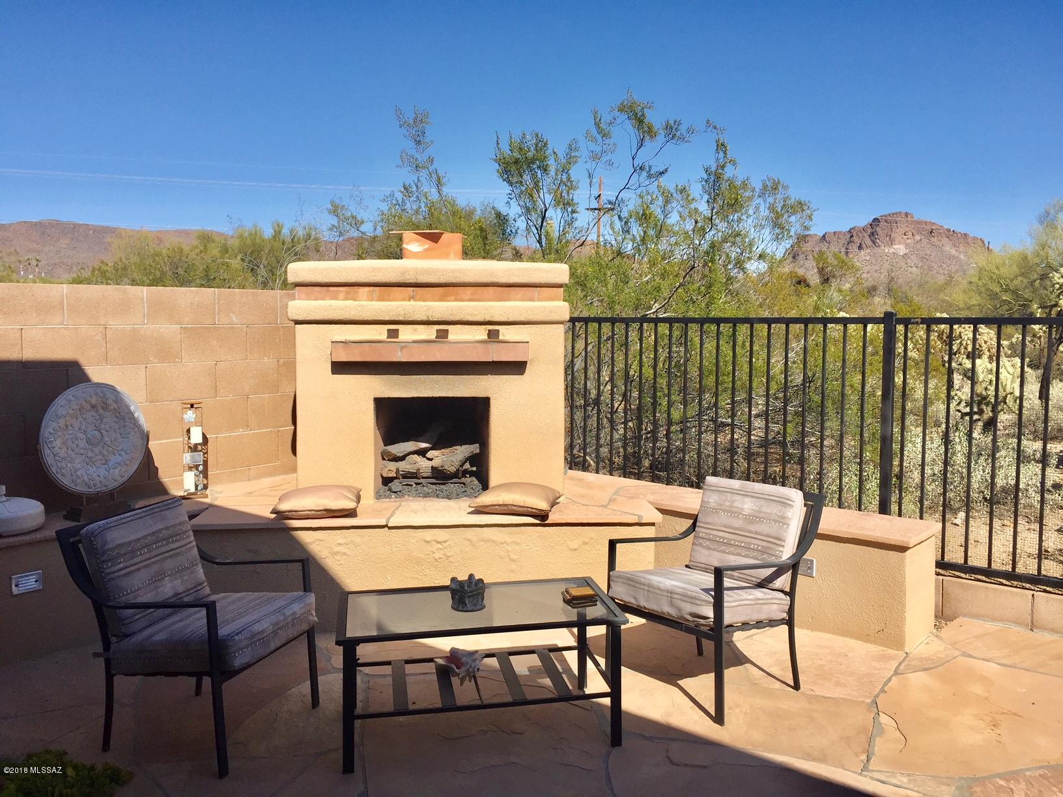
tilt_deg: -4.0
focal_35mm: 29
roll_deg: -0.7
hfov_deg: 61.7
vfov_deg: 48.2
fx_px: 891
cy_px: 398
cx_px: 532
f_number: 2.2
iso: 32
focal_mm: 4.15
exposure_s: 1/2326
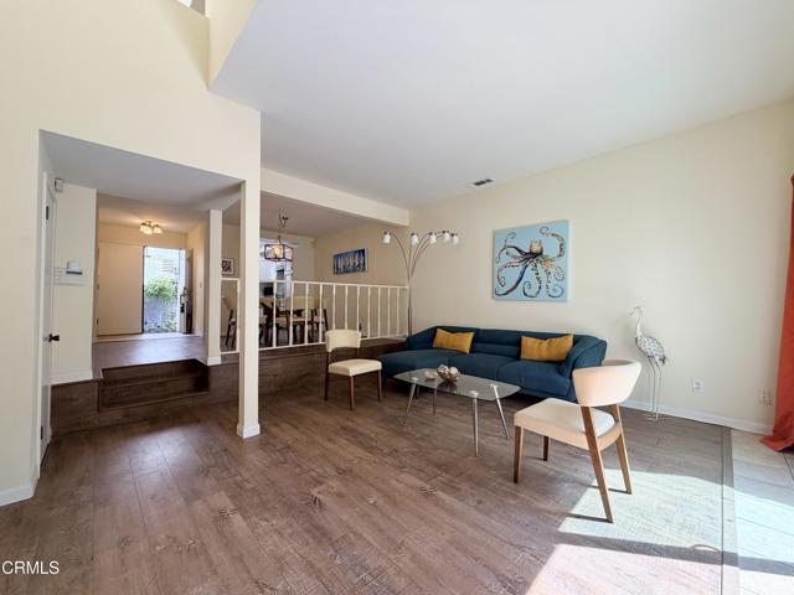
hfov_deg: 102.1
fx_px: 321
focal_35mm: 14
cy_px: 298
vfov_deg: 85.7
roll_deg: +0.6
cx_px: 397
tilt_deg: +0.6
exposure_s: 1/121
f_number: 2.2
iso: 80
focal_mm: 2.22
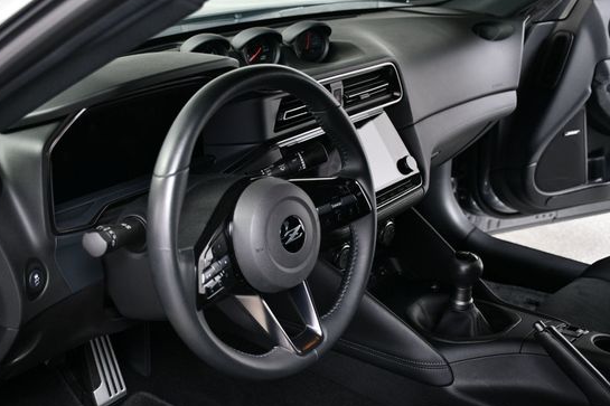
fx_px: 796
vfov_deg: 28.6
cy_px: 202
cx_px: 270
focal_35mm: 47
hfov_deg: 41.9
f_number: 4
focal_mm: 27
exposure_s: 1/160
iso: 100
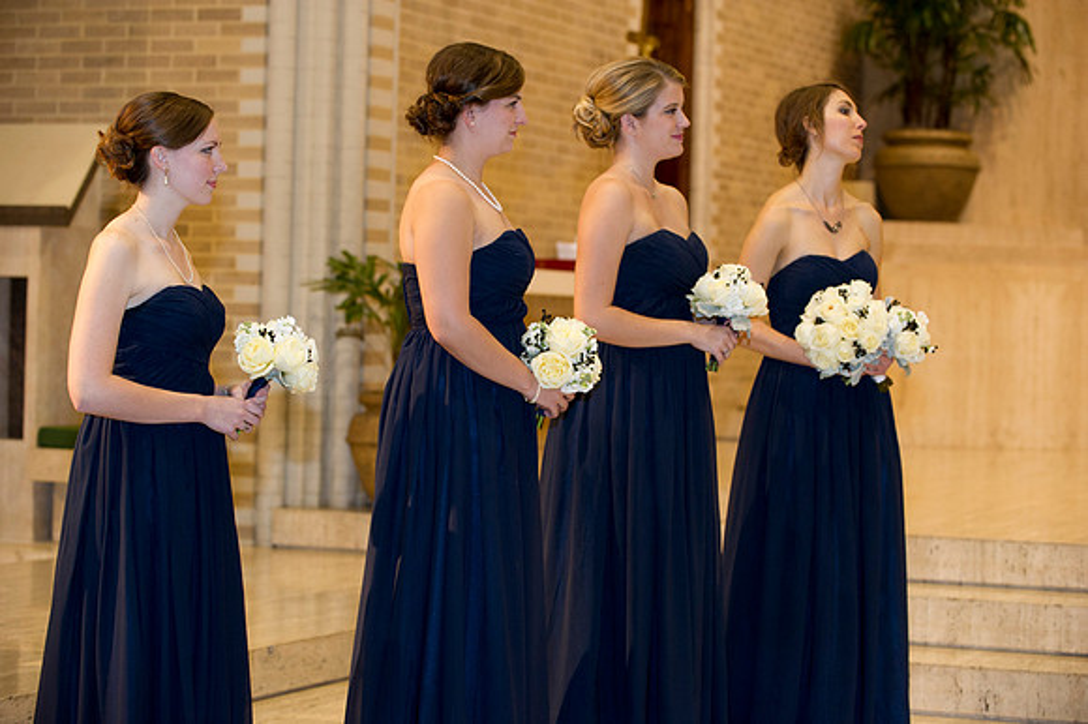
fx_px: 2869
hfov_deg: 21.5
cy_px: 362
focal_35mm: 95
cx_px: 544
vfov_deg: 14.4
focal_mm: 95
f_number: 3.5
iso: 1250
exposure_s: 1/60
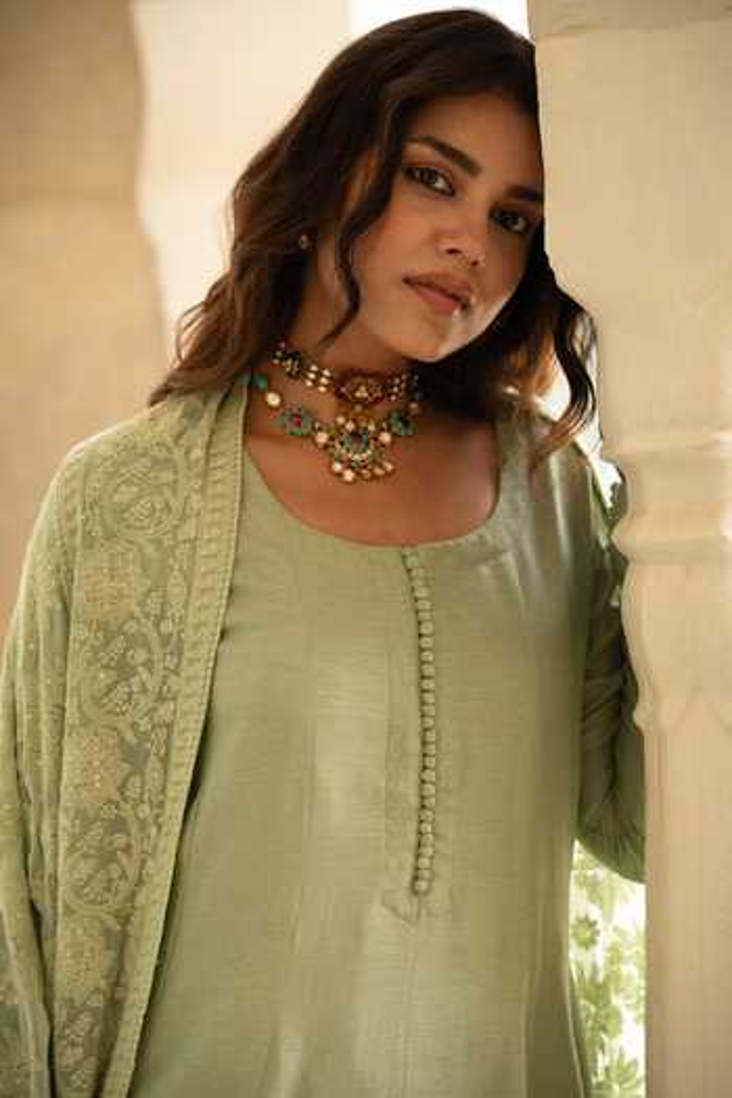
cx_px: 366
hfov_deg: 18.2
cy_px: 549
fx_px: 2287
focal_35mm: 75
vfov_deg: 27.0
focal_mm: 75
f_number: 3.5
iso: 640
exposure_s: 1/250
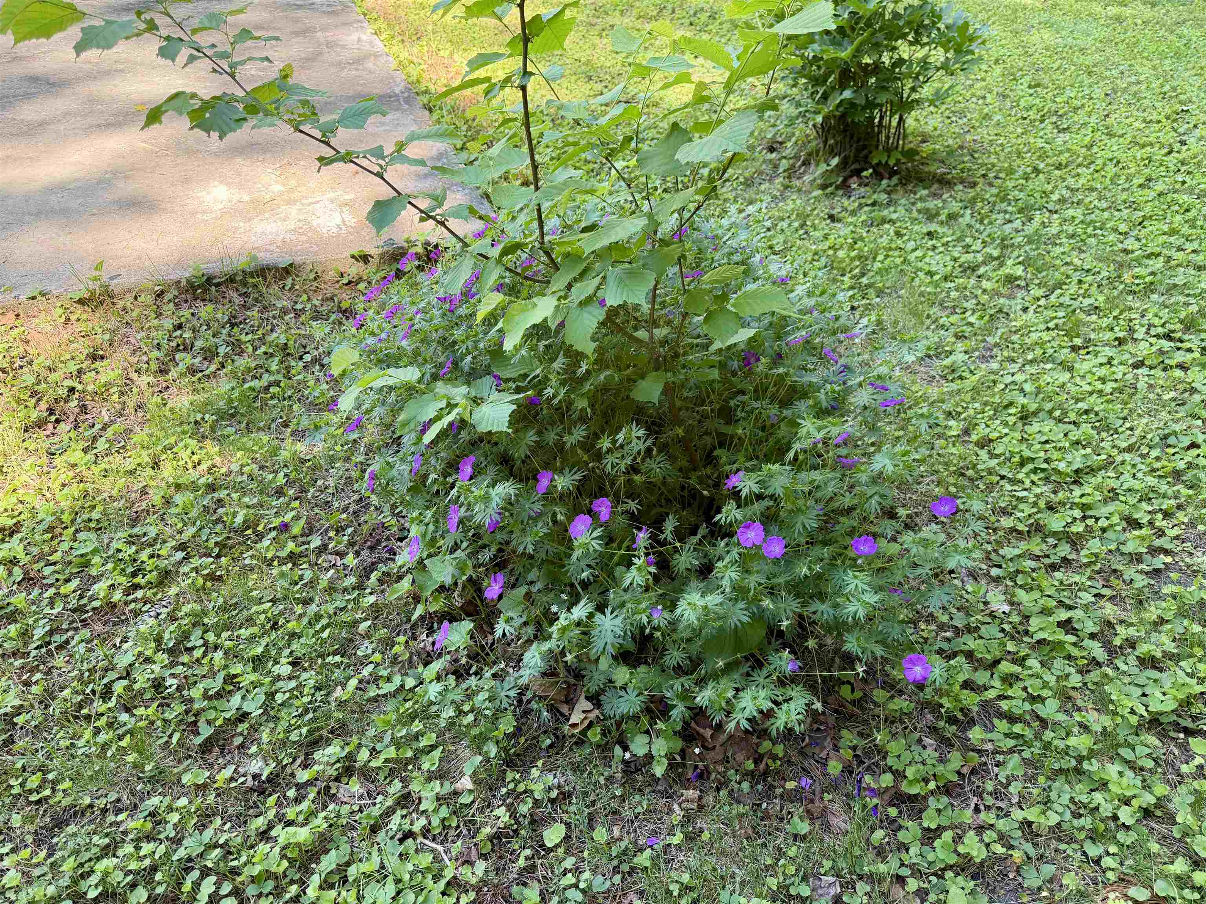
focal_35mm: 24
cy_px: 452
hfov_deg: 71.6
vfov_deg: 56.8
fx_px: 836
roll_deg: -0.2
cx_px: 603
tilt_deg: -39.5
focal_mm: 6.76
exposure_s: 1/206
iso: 125
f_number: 1.78
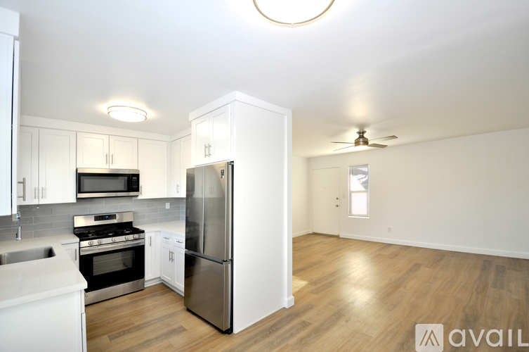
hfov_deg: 100.5
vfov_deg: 77.2
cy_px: 176
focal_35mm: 15
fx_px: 220
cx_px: 264
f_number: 4
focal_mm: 10
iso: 400
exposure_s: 1/60
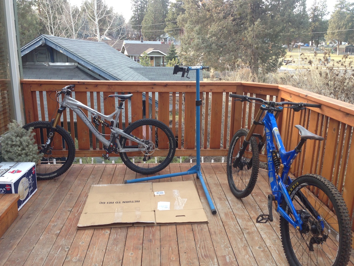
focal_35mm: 33
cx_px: 177
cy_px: 133
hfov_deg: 55.4
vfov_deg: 42.9
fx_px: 337
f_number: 2.4
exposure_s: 1/120
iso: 50
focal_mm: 4.12
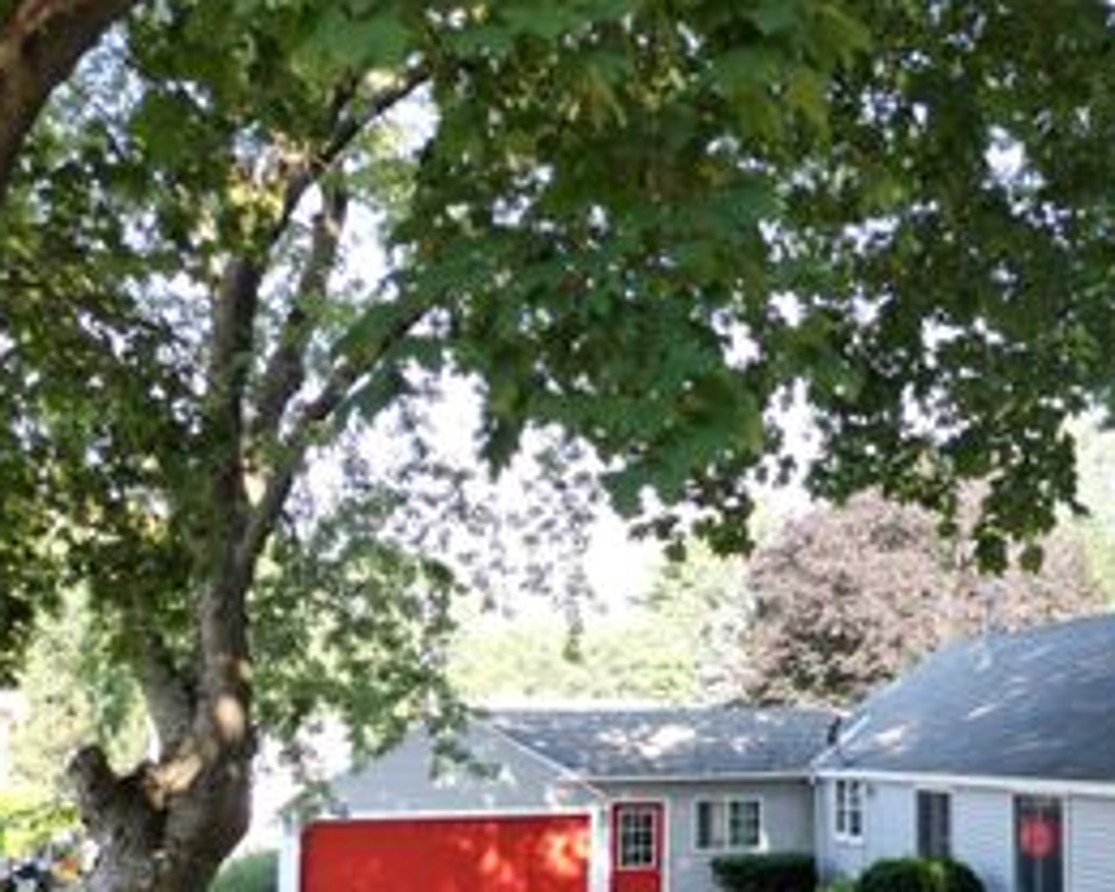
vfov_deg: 33.0
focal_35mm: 45
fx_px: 1485
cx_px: 875
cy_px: 633
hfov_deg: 39.7
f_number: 1.7
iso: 100
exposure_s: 1/240
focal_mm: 6.72
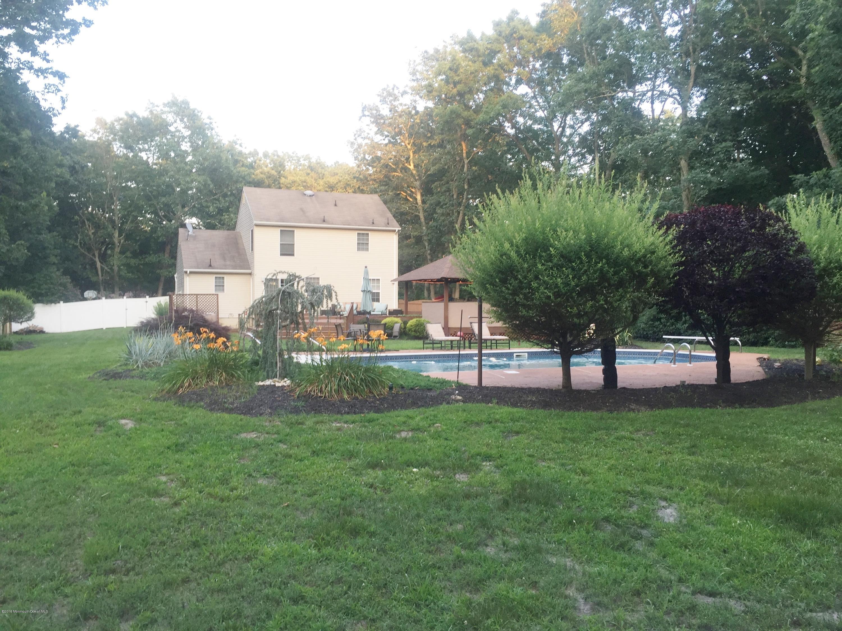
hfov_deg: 61.7
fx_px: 705
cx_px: 421
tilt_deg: +0.5
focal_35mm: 29
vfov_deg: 48.2
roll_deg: -1.8
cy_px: 316
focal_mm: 4.15
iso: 32
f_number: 2.2
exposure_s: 1/60
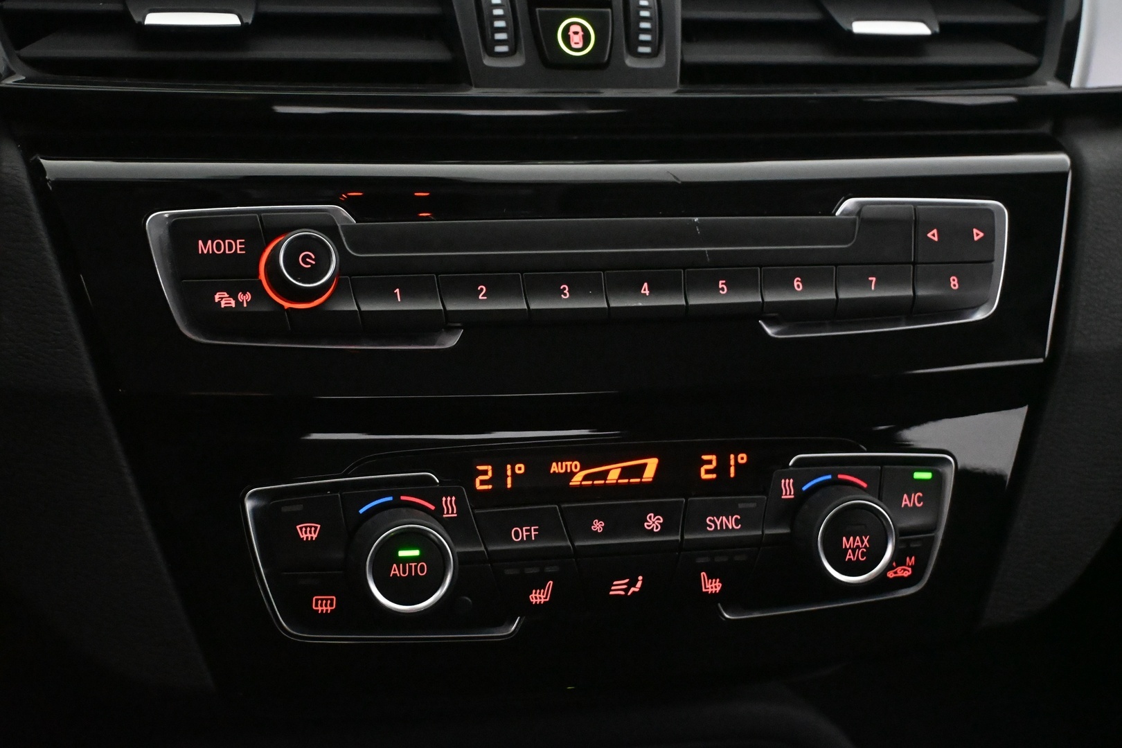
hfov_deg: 32.6
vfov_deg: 22.1
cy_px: 374
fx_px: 1917
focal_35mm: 62
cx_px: 561
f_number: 5.6
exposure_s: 1/60
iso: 12800
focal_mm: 41
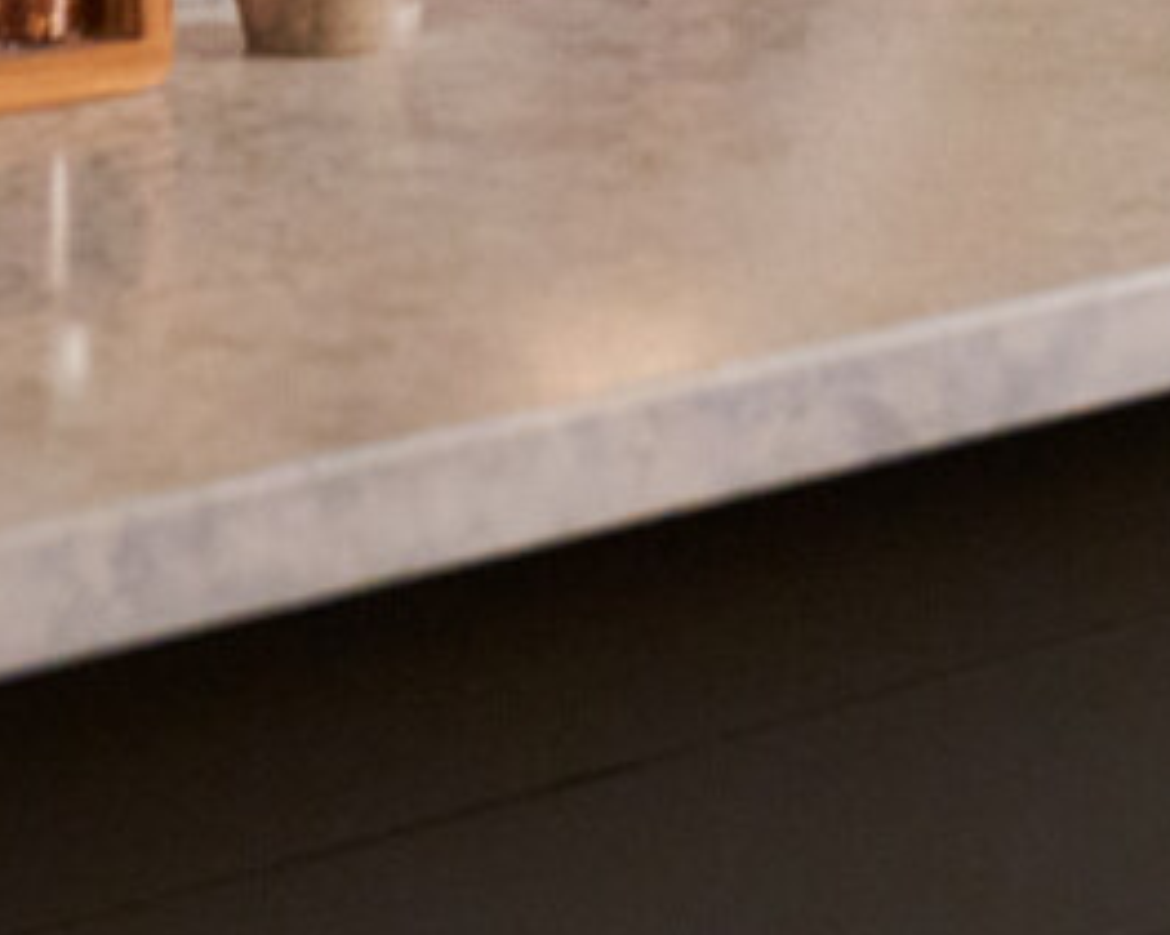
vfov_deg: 9.8
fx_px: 5190
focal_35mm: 150
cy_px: -663
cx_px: 841
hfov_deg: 12.8
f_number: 3.5
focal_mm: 35
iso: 8000
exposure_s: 1/125
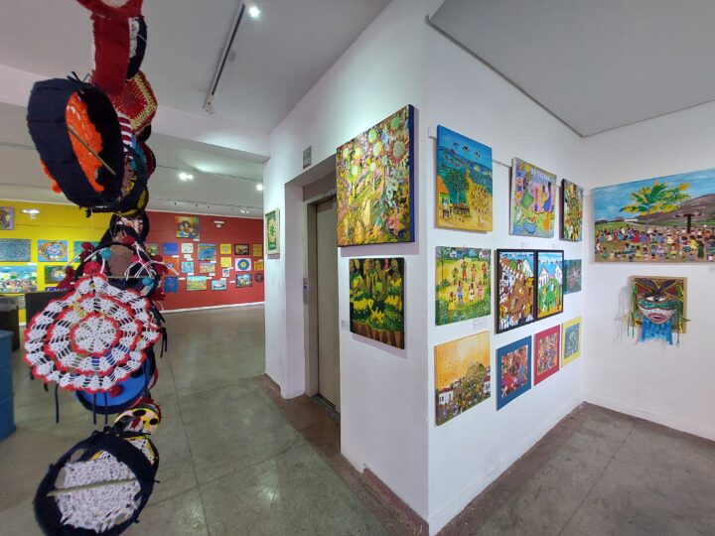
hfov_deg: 106.2
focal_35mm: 13
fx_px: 269
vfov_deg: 89.9
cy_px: 268
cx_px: 358
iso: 200
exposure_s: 1/60
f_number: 2.2
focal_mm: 1.74
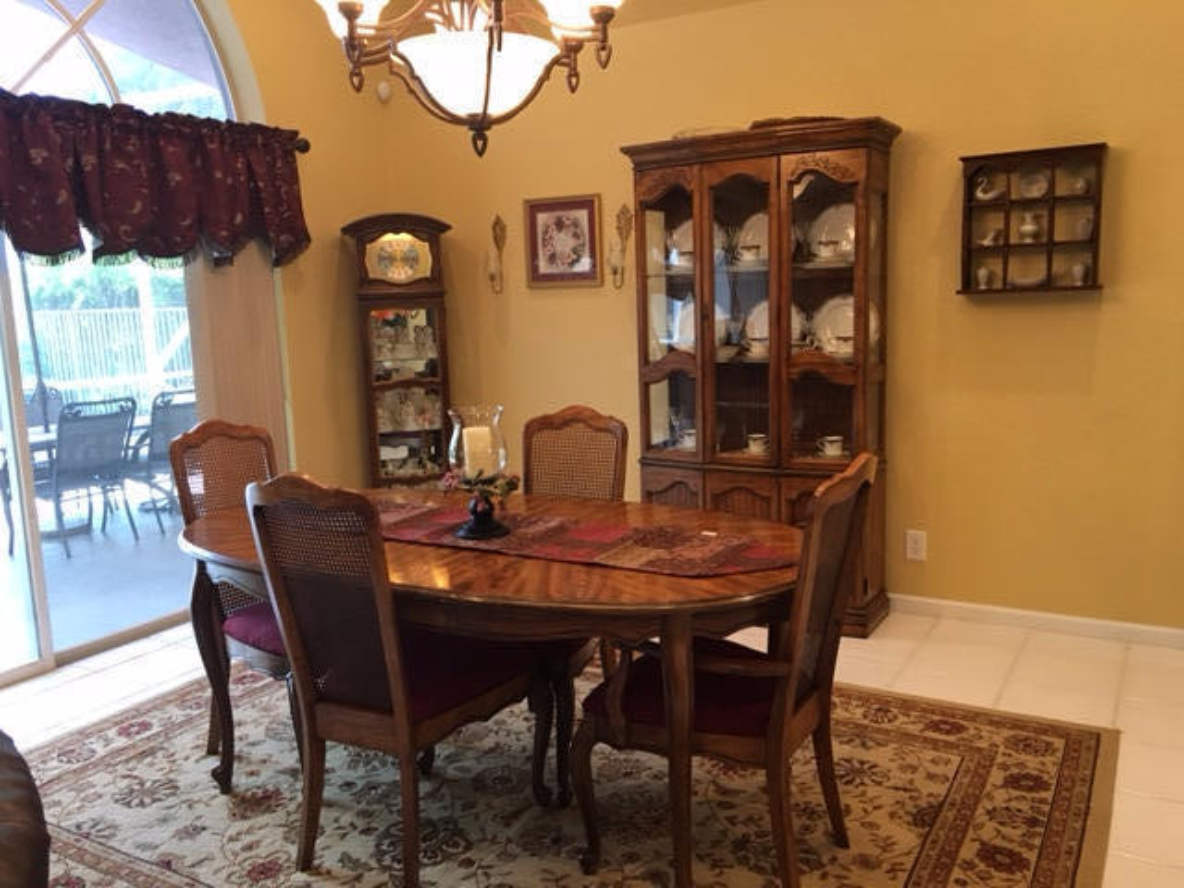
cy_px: 444
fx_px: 992
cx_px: 592
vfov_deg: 48.2
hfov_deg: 61.7
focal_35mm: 29
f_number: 2.2
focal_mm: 4.15
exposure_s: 1/30
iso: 125
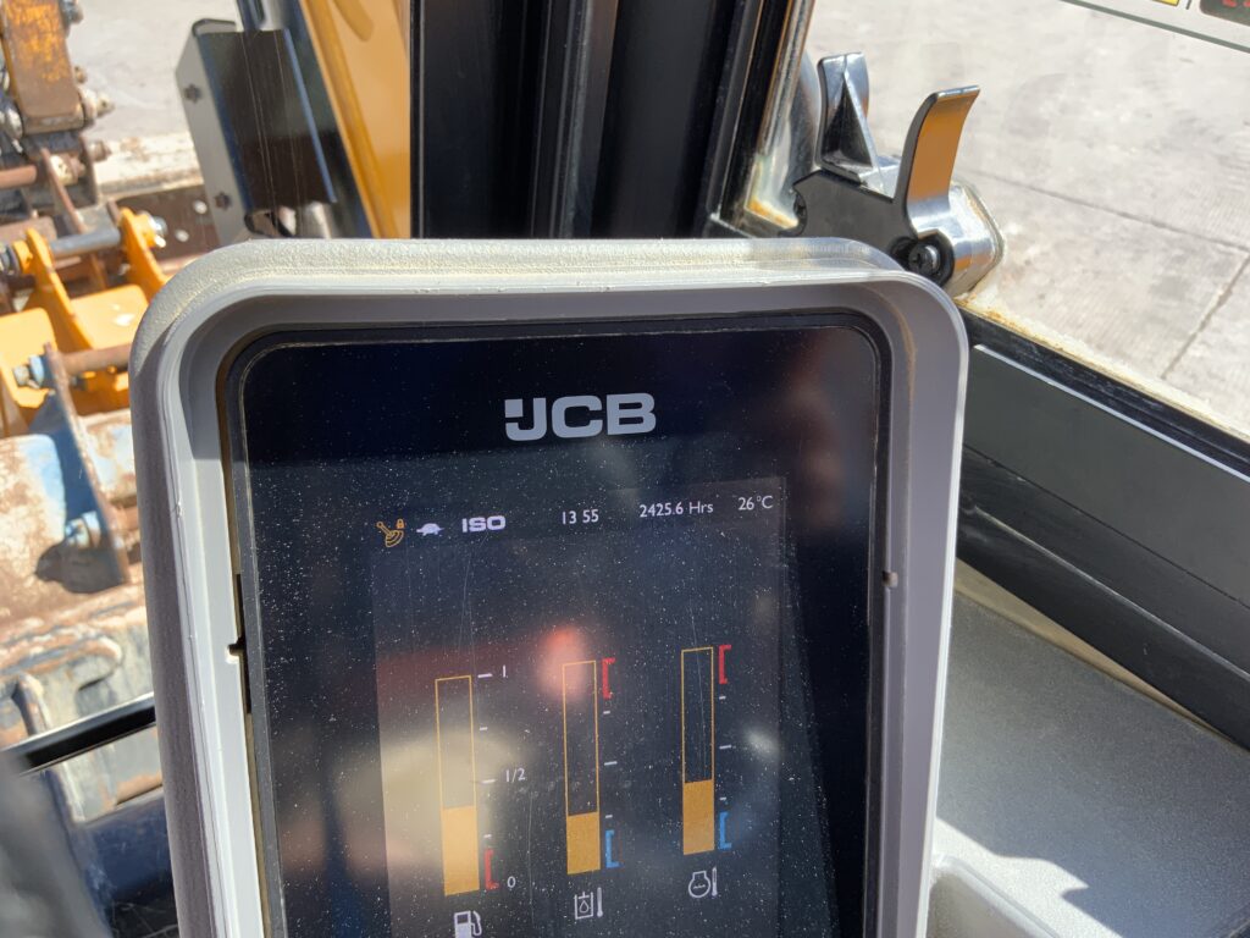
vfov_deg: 48.2
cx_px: 625
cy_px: 469
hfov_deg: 61.7
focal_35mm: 29
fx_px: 1047
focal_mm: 3
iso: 16
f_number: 1.8
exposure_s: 1/284
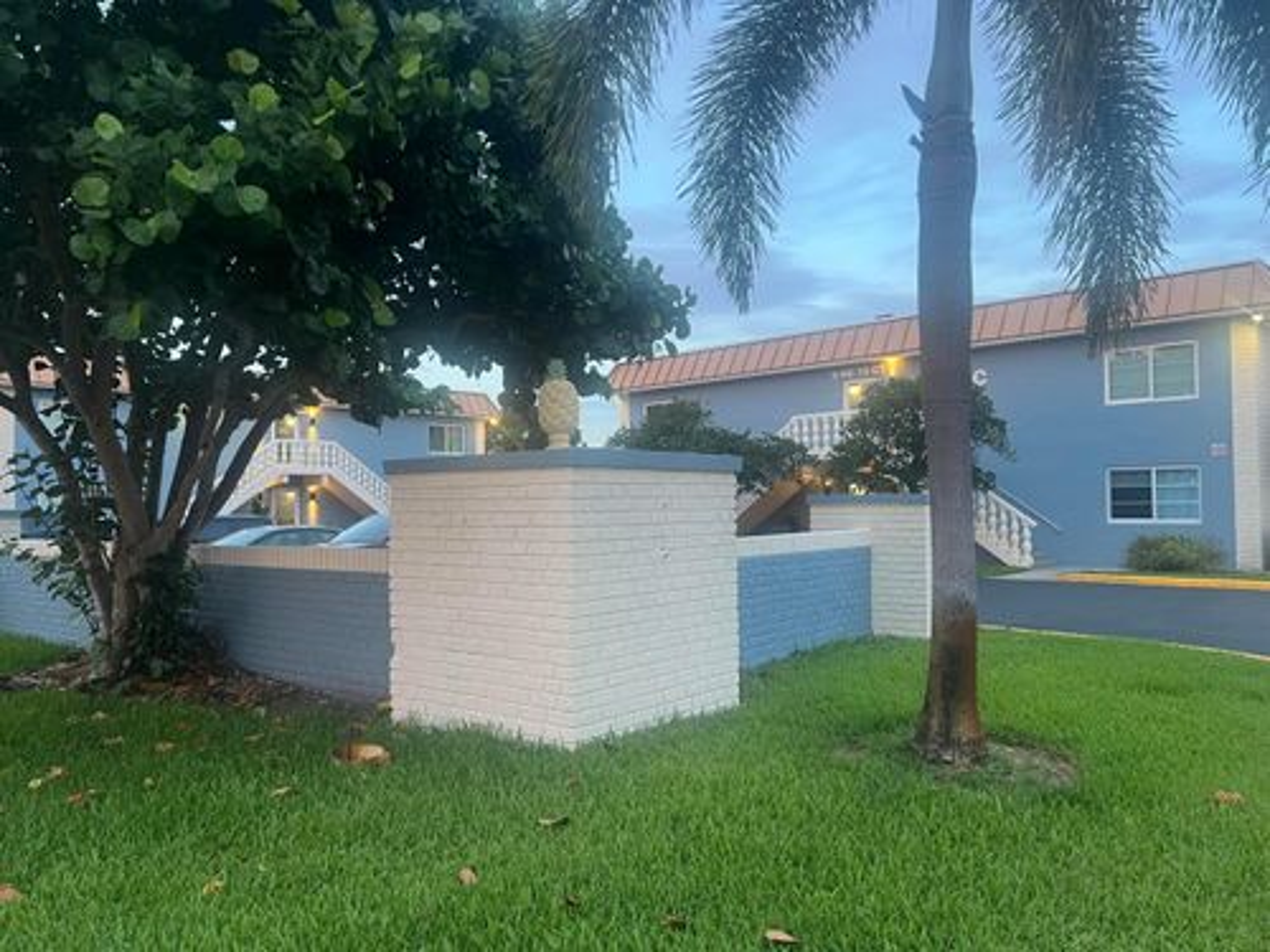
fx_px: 954
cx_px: 635
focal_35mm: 26
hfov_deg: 67.3
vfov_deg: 53.1
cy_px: 476
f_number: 1.5
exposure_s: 1/60
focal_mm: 5.7
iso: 160
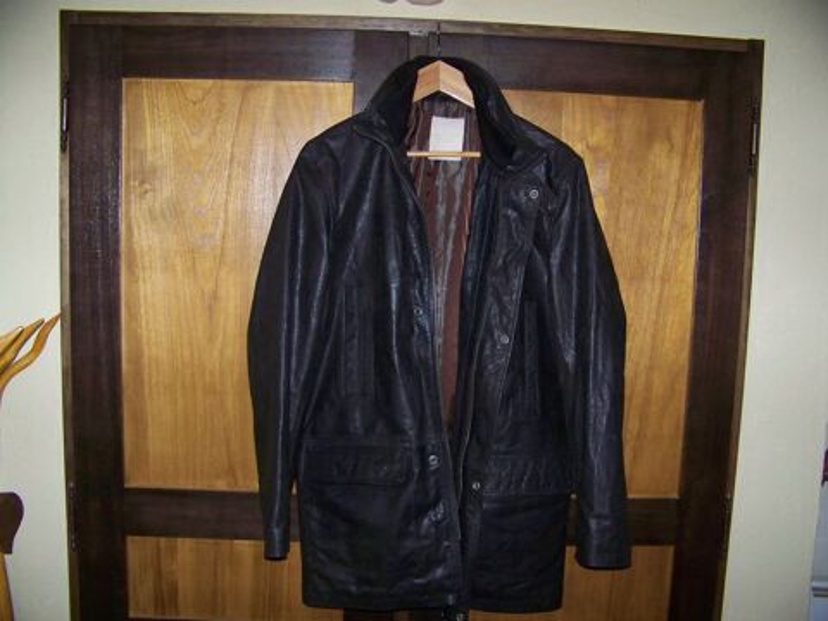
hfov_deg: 51.4
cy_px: 310
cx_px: 414
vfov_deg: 39.7
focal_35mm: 36
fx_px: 861
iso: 200
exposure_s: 1/30
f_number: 2.8
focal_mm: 5.85
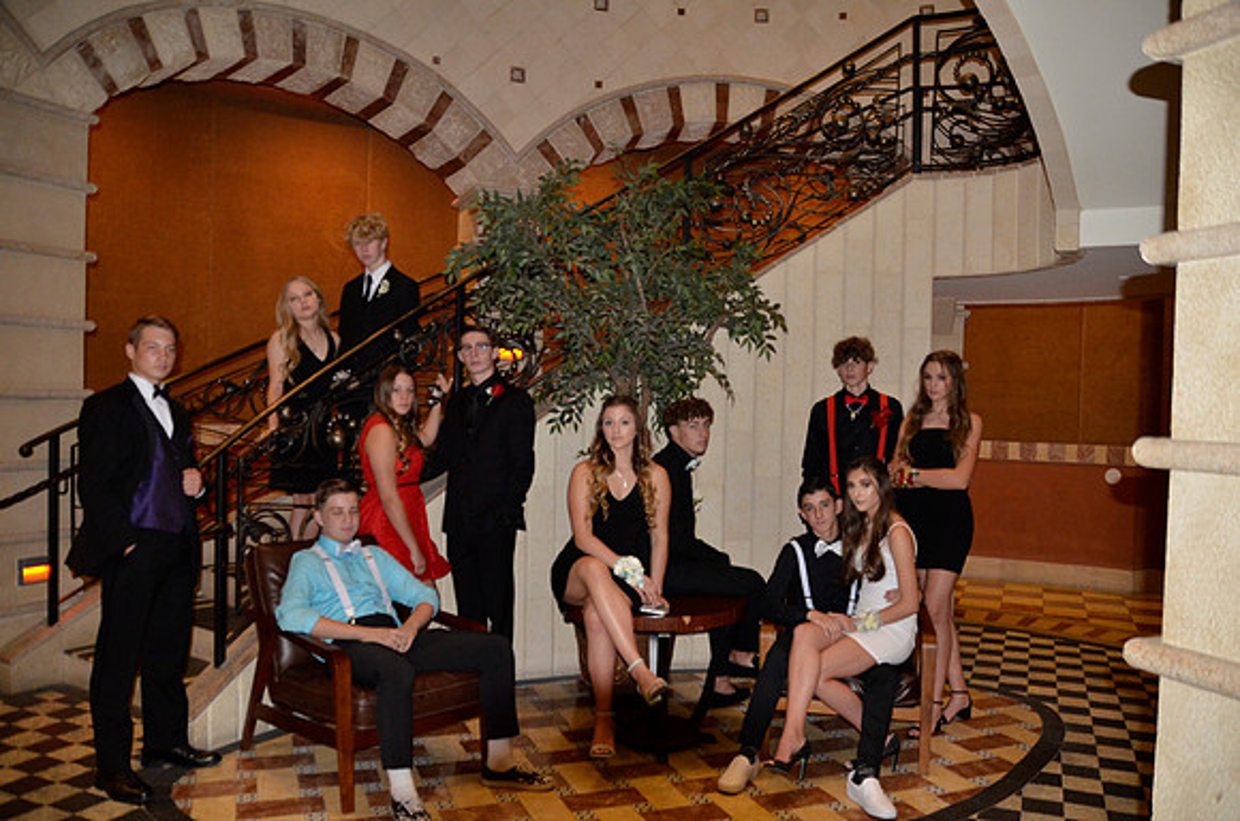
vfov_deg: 47.7
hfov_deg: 67.5
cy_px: 410
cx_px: 620
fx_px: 928
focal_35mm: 27
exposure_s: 1/60
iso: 1600
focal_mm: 18
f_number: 3.5
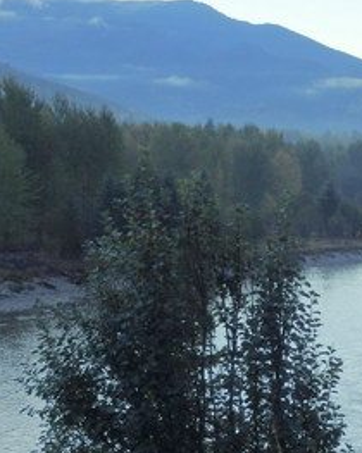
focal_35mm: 91
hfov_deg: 16.5
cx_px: 374
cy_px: 226
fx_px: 1220
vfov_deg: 21.0
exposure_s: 1/320
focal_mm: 8.8
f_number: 4.9
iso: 125
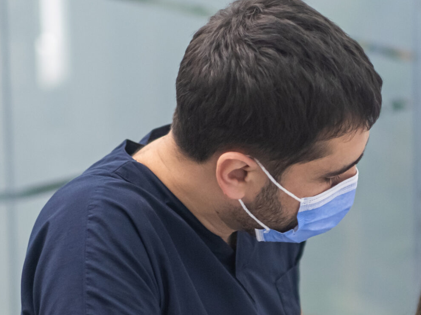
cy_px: 308
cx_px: 403
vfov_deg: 7.0
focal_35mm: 210
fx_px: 2553
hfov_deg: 9.4
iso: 640
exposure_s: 1/125
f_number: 1.4
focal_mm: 56
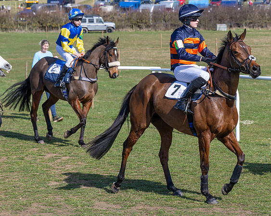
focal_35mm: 144
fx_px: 1156
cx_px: 183
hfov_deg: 13.3
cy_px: 108
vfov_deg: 10.7
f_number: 5
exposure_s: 1/1250
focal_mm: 76
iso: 200
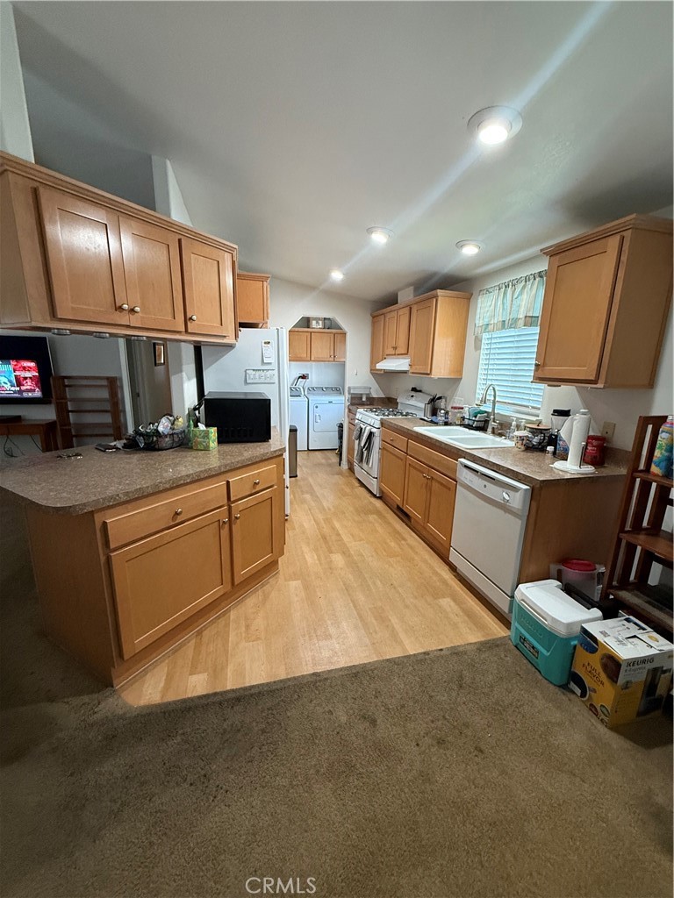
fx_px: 363
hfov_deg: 85.7
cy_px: 449
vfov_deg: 102.1
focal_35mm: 14
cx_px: 337
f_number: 2.2
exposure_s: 1/60
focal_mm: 2.22
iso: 400
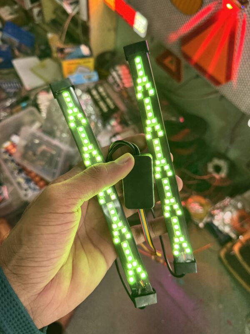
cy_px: 167
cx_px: 125
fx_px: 231
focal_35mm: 24
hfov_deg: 56.8
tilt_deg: -61.5
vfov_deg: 71.6
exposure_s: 1/136
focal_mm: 6.76
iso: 64
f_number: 1.78
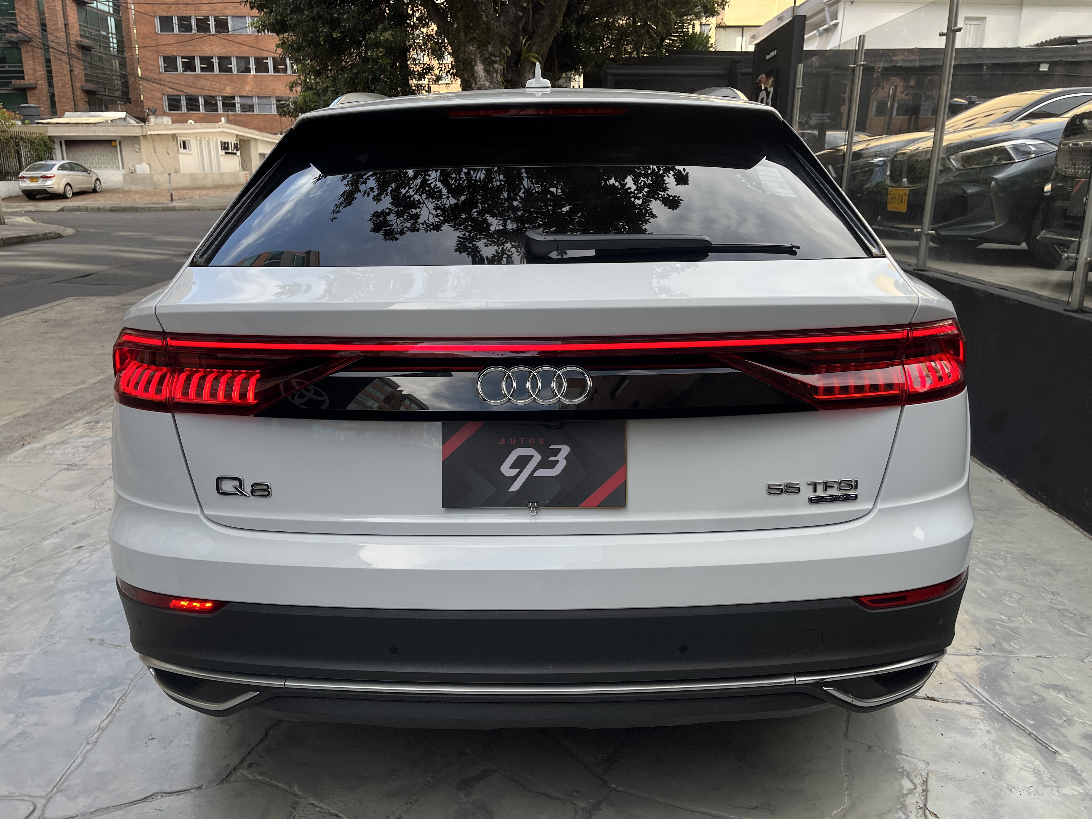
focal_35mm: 26
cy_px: 410
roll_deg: -0.3
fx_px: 820
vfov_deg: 53.1
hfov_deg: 67.3
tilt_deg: -16.4
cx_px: 546
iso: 50
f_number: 1.6
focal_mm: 5.1
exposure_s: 1/639
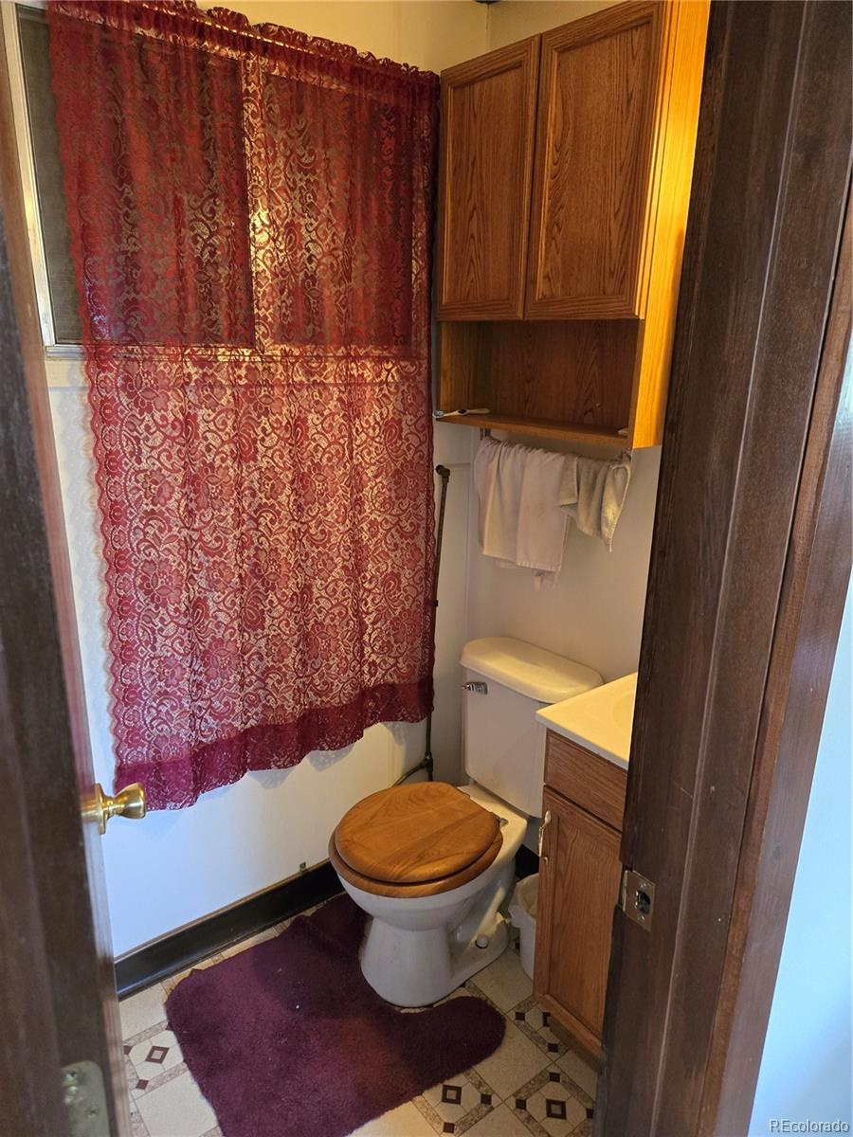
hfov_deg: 58.9
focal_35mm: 23
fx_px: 756
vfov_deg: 73.9
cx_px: 426
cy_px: 568
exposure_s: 1/120
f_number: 1.8
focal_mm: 5.4
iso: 1000
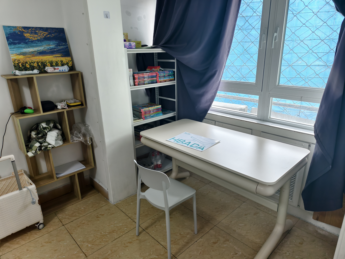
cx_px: 172
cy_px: 130
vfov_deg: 58.9
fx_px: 229
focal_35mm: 23
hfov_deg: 73.9
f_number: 1.57
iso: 124
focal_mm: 6.54
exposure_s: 1/100
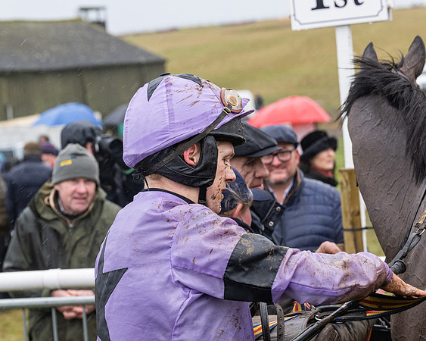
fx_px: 1491
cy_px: 170
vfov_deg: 13.0
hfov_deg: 16.3
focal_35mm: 118
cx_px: 220
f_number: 5
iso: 800
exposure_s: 1/500
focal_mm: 70
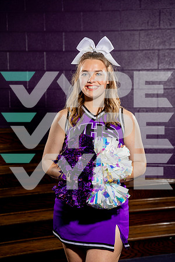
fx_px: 510
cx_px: 88
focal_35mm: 70
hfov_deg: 19.5
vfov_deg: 28.8
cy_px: 131
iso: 250
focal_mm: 70
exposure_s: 1/250
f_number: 4
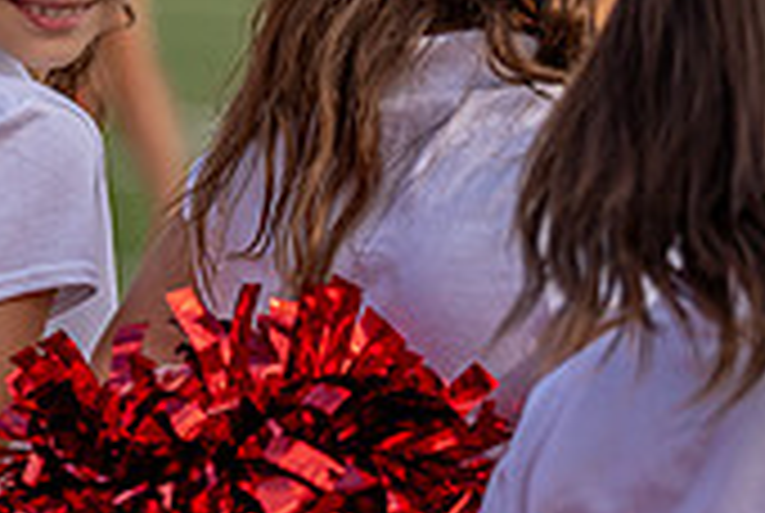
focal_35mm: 471
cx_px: -505
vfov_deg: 2.9
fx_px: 10026
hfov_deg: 4.3
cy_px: 302
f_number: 2.8
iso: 200
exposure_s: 1/3200
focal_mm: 131
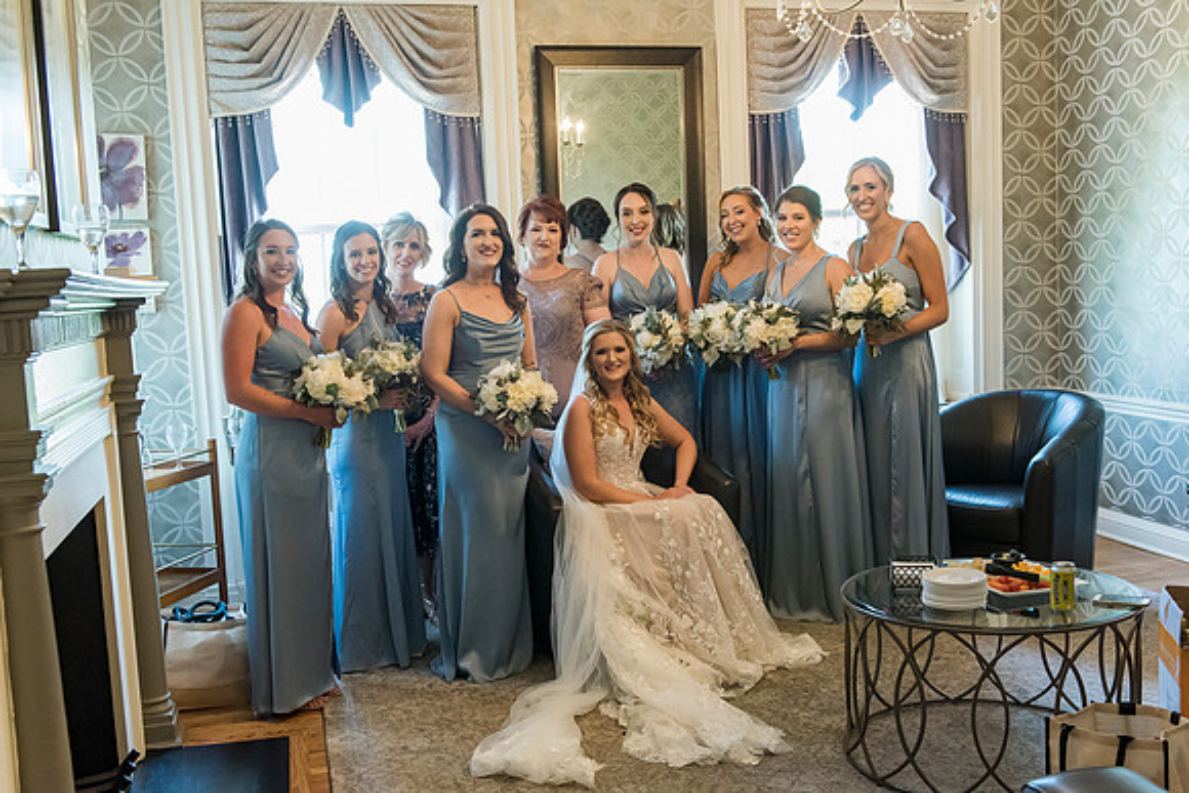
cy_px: 413
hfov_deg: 51.3
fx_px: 1239
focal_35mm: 37
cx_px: 613
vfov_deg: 35.5
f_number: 4.5
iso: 4000
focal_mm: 36
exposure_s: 1/160
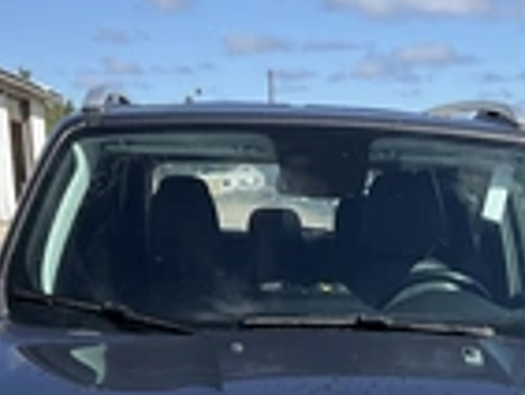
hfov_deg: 23.7
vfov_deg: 17.1
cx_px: 343
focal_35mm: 82
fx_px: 1245
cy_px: 496
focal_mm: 3
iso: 25
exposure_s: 1/1451
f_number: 1.8
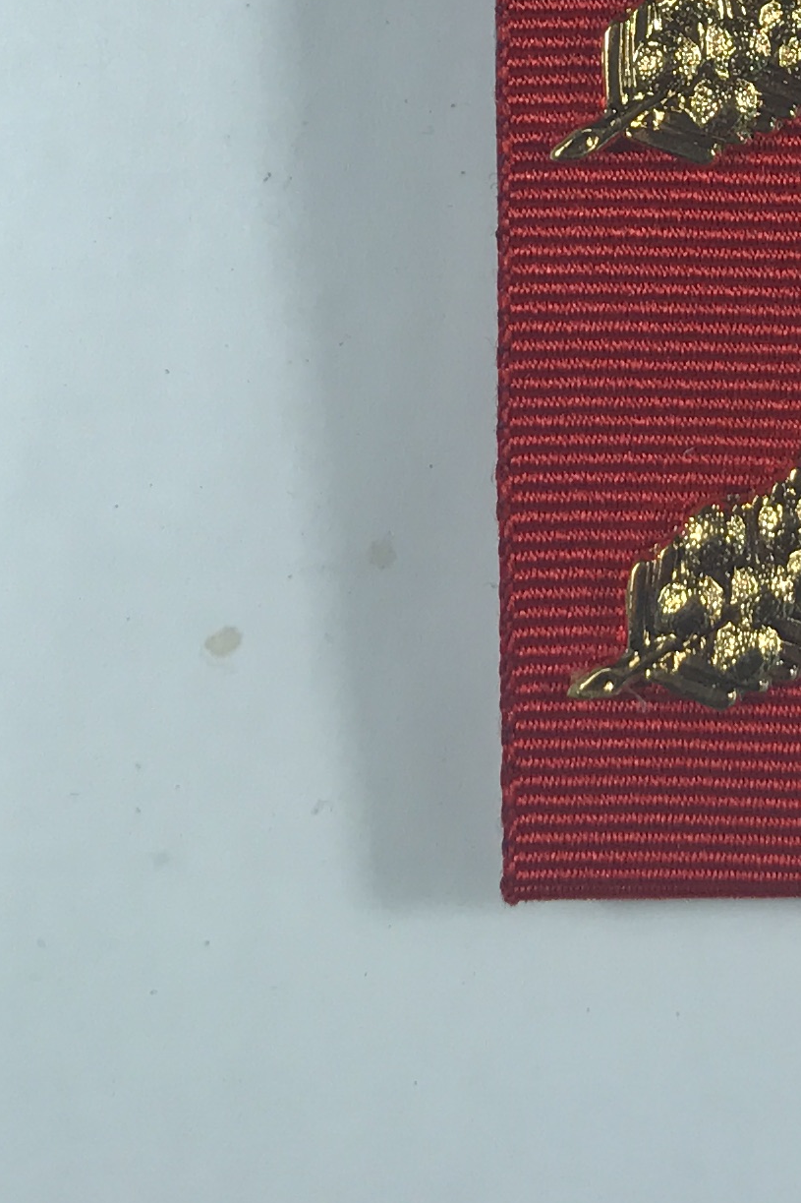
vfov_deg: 19.9
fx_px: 3205
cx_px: 702
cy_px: -255
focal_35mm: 96
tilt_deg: -80.4
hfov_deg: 14.1
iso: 20
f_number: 1.8
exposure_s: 1/164
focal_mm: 3.99
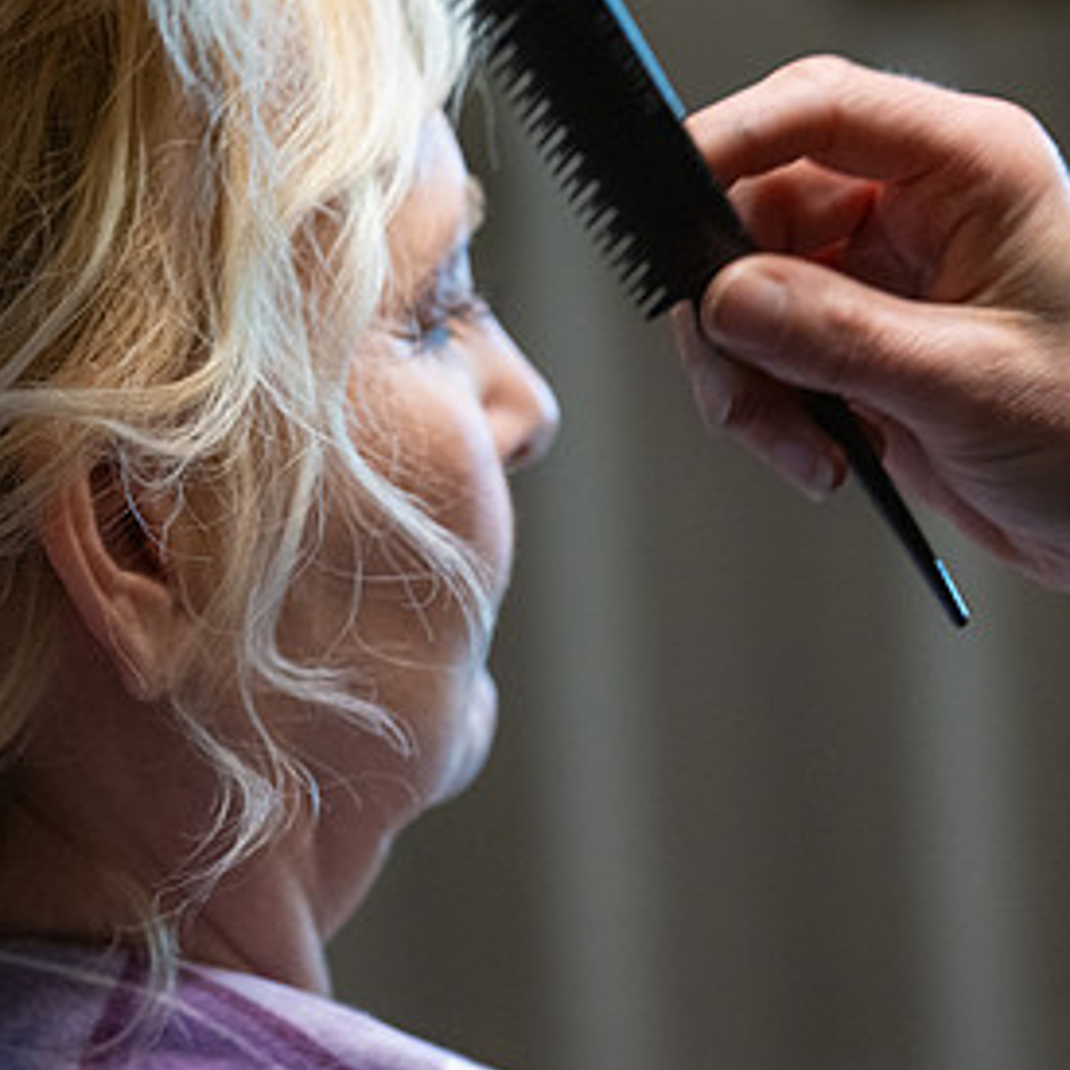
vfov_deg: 8.1
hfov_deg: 8.1
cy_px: 399
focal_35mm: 215
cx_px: 377
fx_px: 7519
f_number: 4
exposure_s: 1/160
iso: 3200
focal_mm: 120
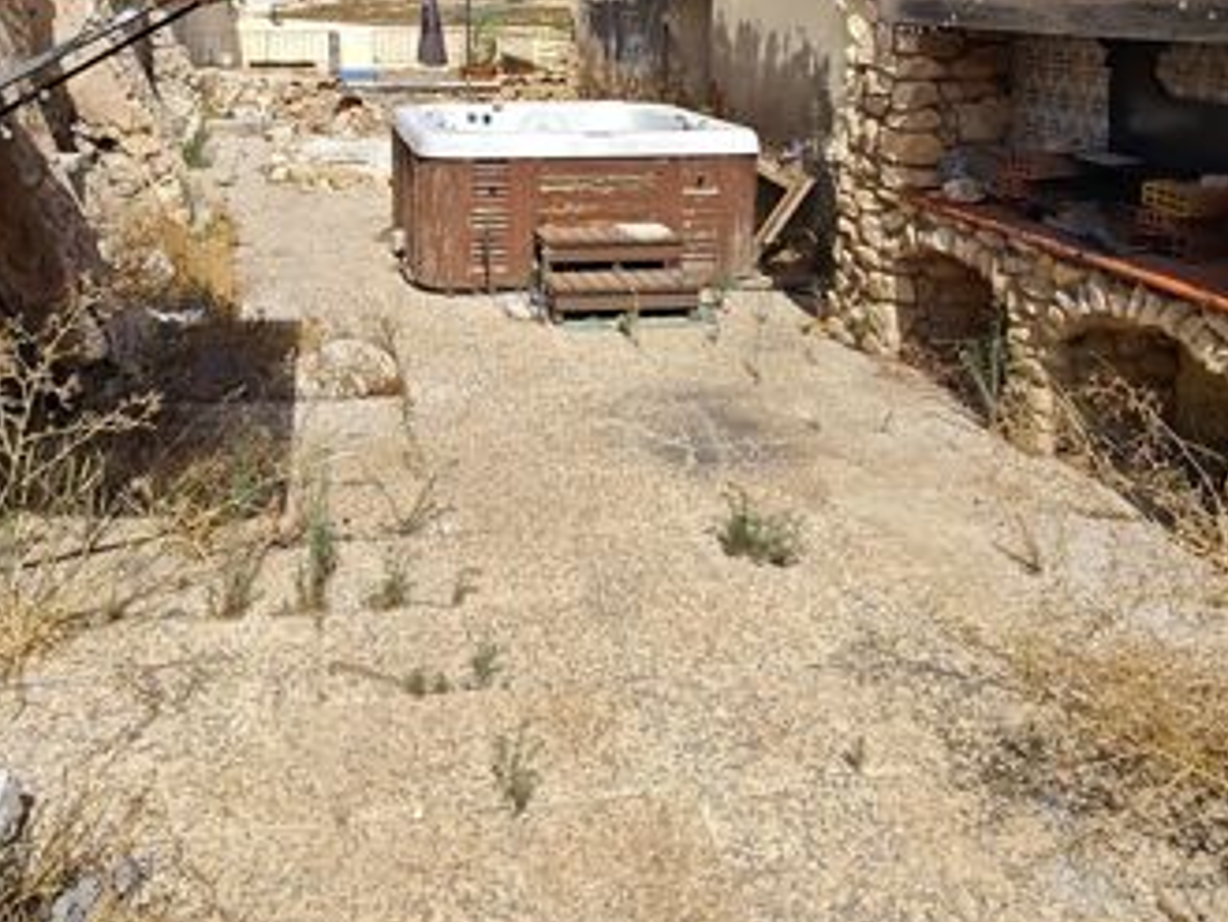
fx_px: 1065
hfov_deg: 59.2
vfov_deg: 43.3
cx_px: 461
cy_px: 112
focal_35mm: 30
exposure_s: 1/577
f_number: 2.2
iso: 50
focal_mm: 2.16
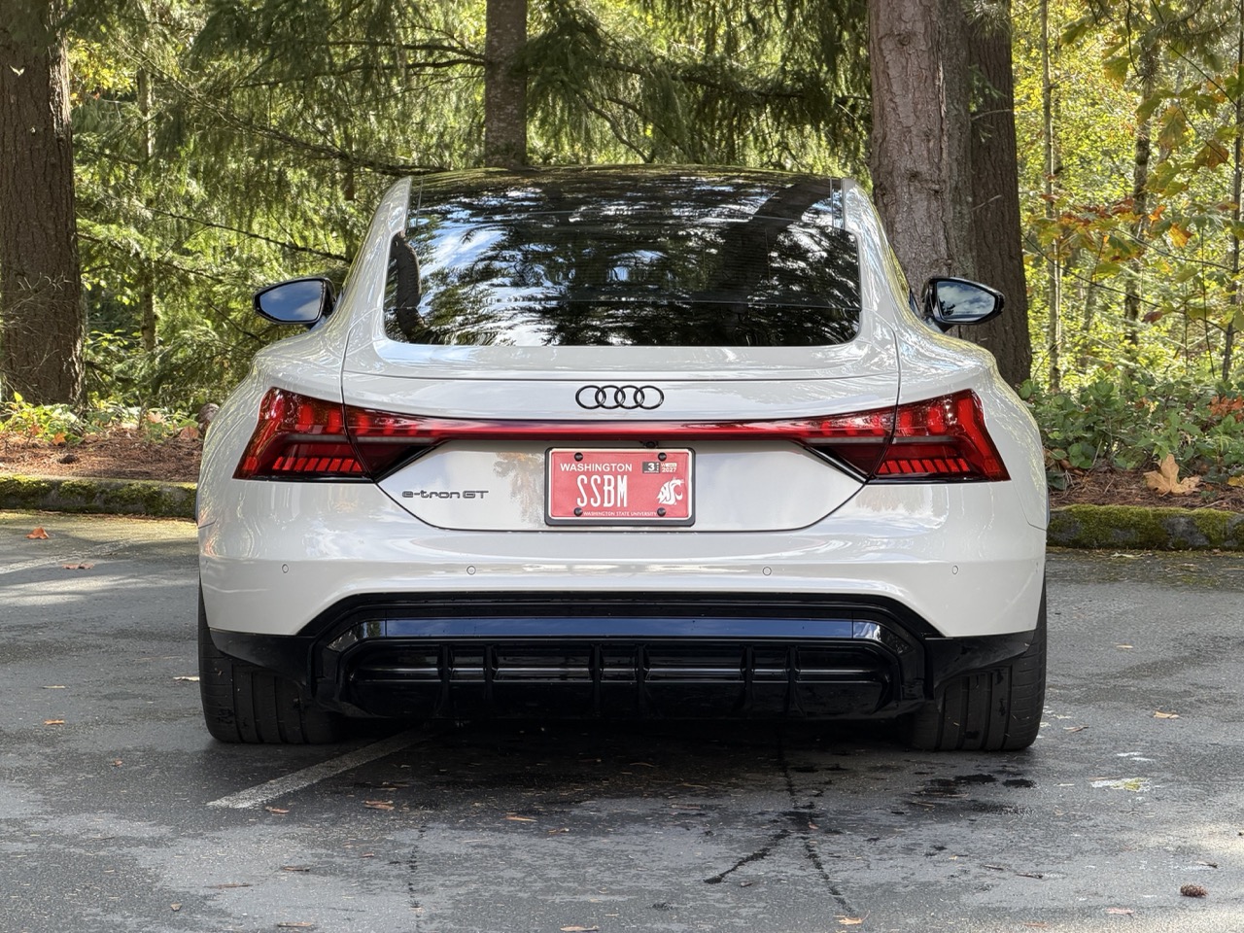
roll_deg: +1.7
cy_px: 466
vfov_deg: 14.8
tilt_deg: -3.8
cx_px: 622
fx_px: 3594
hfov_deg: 19.6
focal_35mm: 100
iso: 50
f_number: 2.8
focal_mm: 16.89
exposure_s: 1/121
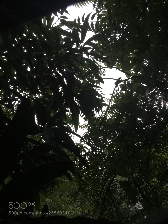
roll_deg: +23.7
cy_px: 112
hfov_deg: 48.2
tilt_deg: +25.2
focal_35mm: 29
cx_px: 84
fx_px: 188
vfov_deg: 61.7
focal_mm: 4.15
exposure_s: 1/8
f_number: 2.2
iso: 125
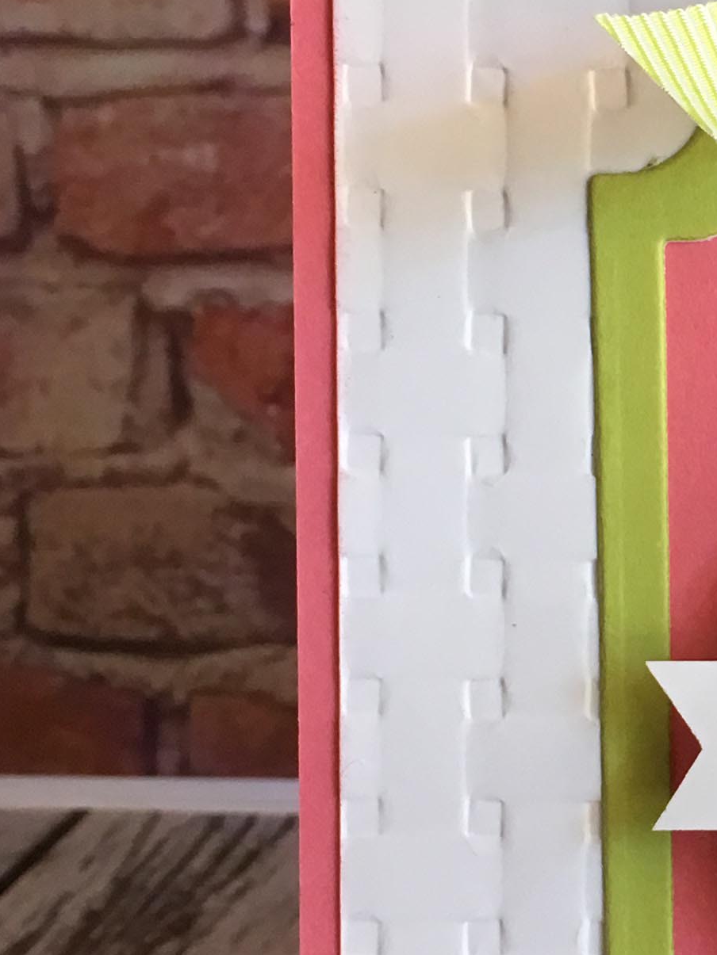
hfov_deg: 14.2
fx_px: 2678
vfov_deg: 20.2
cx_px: 1107
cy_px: 577
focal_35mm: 97
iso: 50
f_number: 2.2
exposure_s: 1/33
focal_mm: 4.15
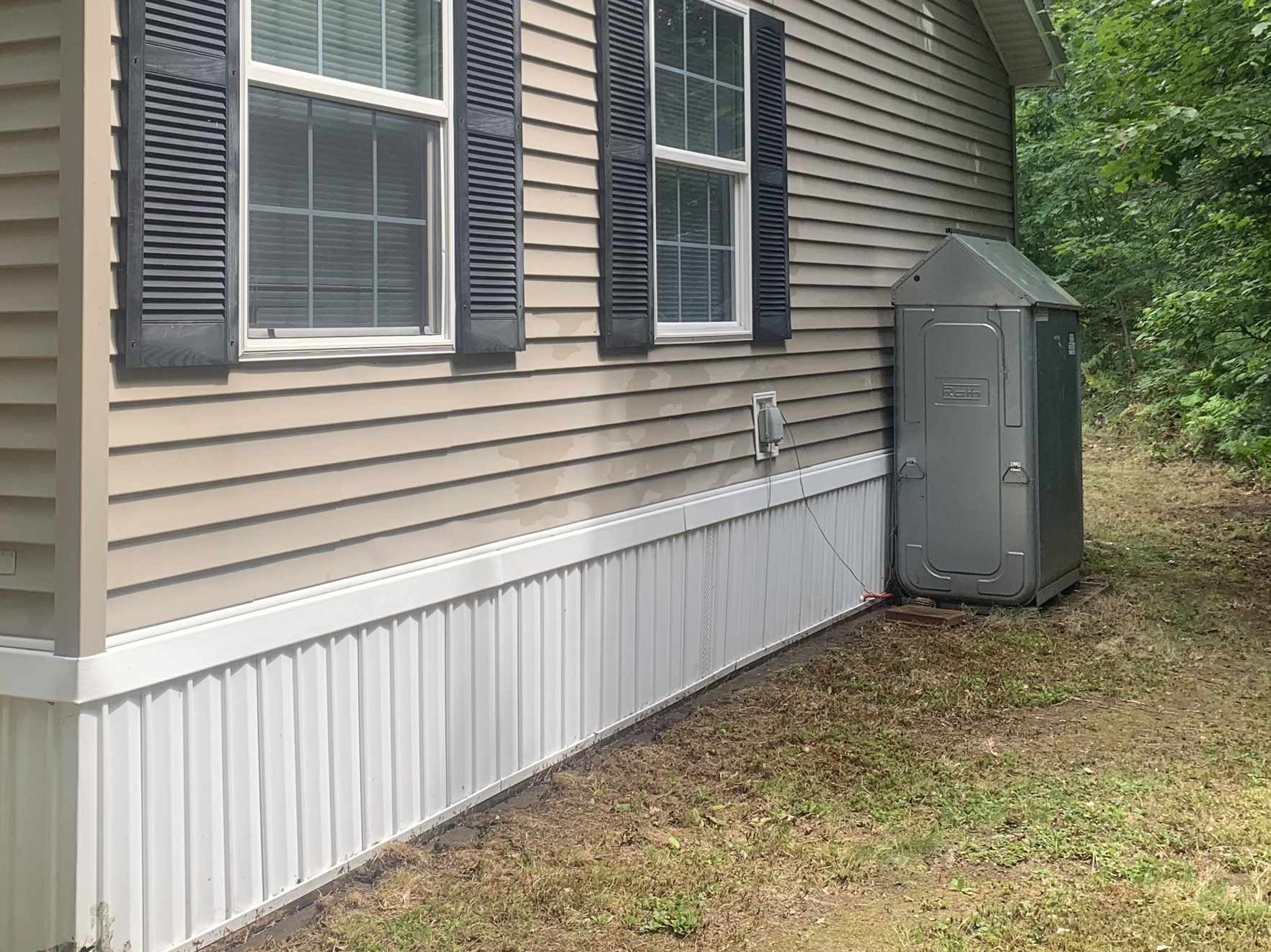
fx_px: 1652
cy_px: 236
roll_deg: +0.3
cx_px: 626
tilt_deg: +3.4
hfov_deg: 42.1
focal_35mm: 45
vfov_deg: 31.6
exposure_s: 1/394
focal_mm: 4.25
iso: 25
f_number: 1.8
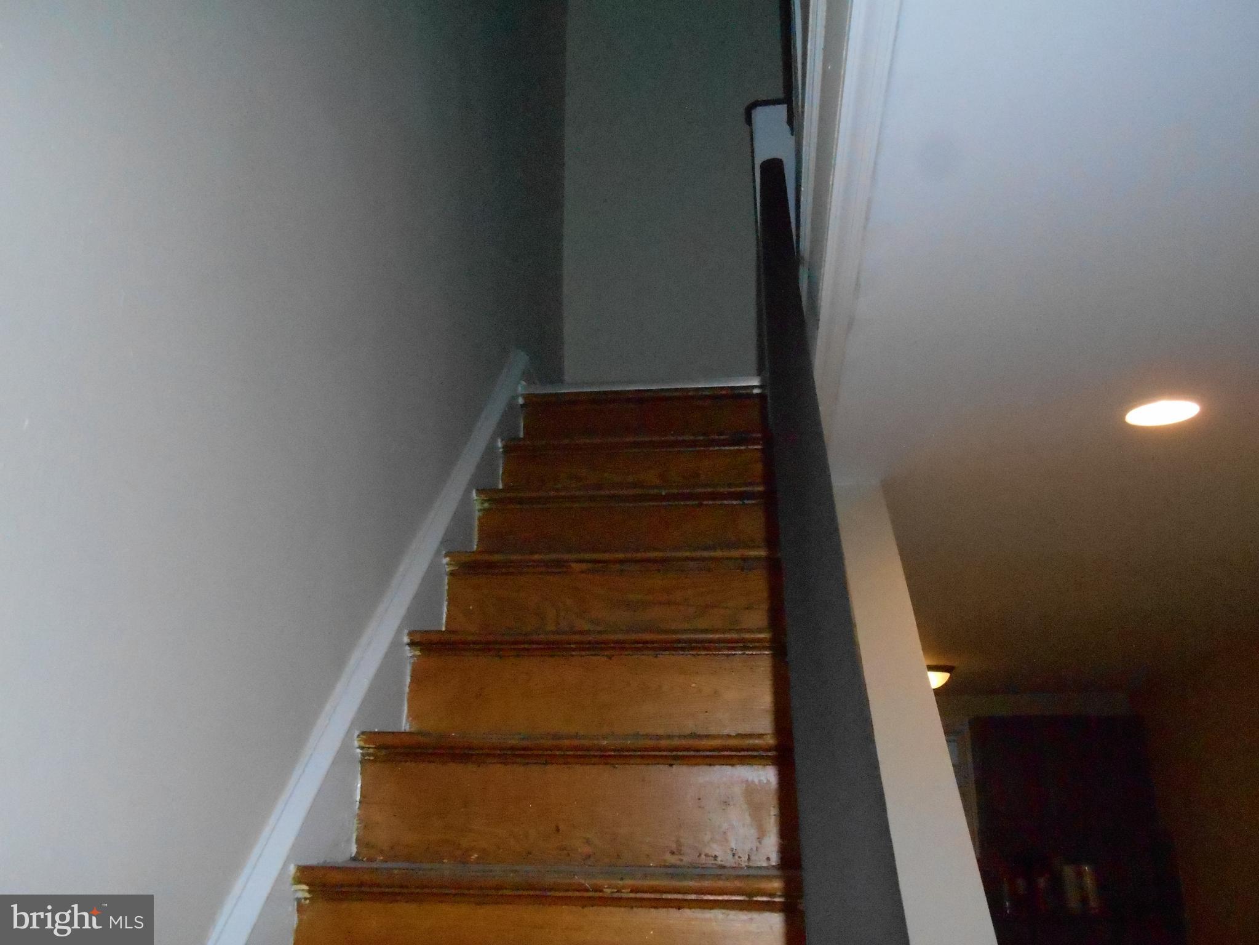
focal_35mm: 31
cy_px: 472
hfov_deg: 58.3
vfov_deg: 45.5
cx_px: 630
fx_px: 1128
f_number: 11.4
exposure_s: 1/25
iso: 1600
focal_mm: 5.5
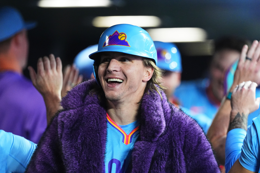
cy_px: 86
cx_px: 130
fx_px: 4332
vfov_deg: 2.3
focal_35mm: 600
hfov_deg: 3.4
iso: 4000
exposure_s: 1/640
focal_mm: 600
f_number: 4
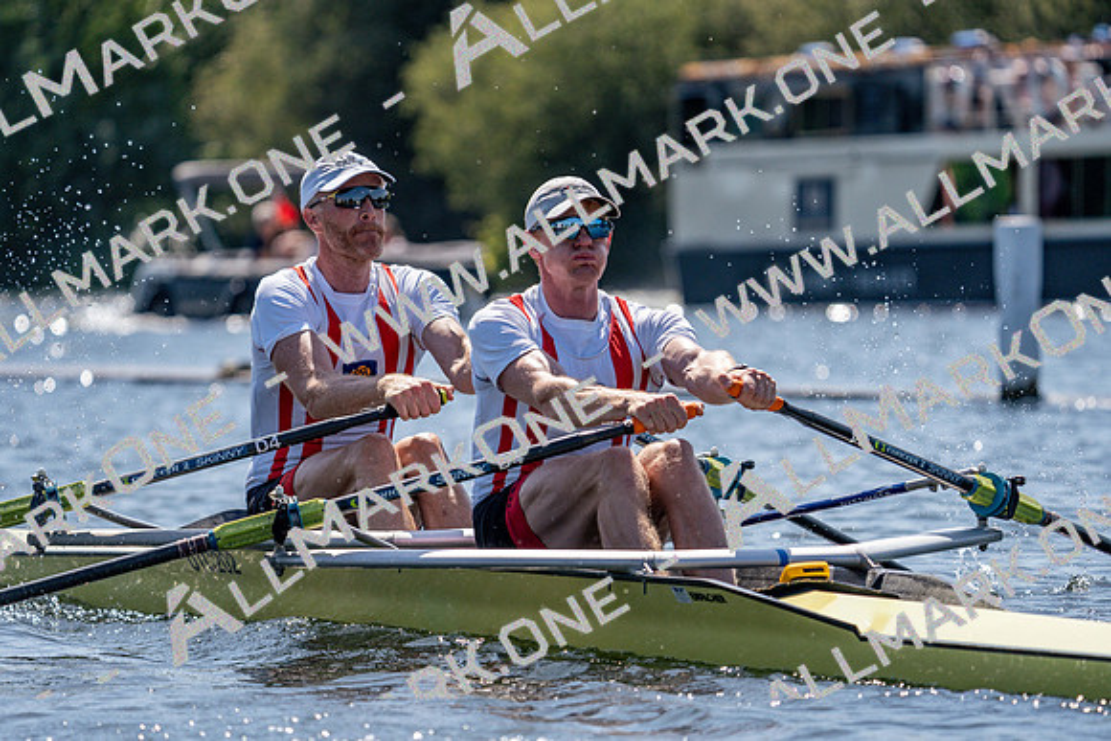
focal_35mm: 300
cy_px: 370
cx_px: 556
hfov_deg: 6.9
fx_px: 9260
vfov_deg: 4.6
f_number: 6.3
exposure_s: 1/2000
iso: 250
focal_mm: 300
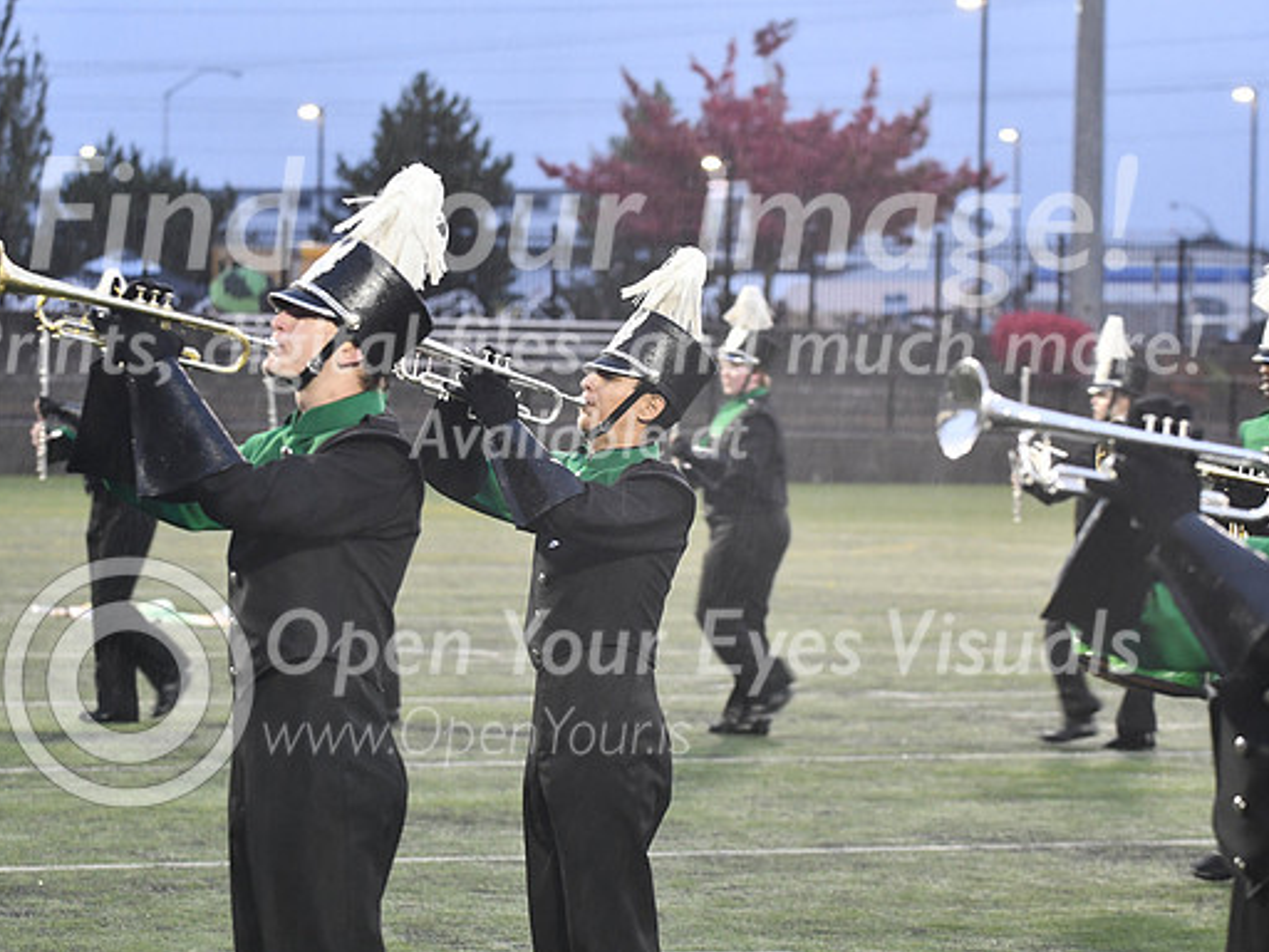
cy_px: 477
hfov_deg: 11.5
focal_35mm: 172
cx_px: 580
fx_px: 6289
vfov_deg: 8.7
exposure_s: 1/80
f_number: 4.5
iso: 1600
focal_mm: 105
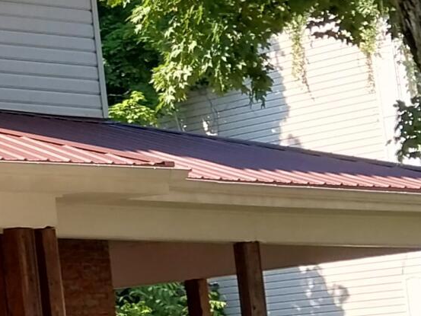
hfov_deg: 12.1
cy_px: 125
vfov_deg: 10.5
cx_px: -467
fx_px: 1715
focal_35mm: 141
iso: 20
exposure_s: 1/302
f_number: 1.8
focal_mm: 4
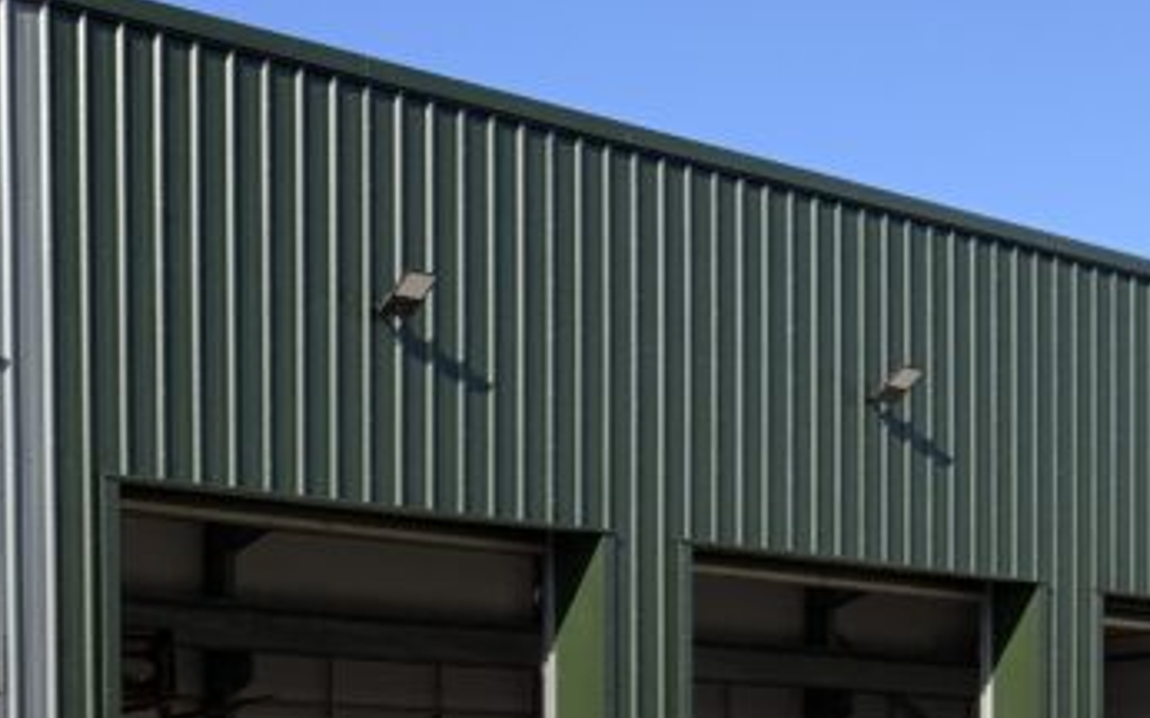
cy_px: 1087
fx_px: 2851
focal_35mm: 91
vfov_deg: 13.5
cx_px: -206
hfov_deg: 21.3
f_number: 1.8
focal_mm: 3
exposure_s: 1/1195
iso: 16
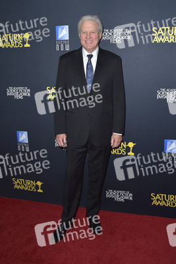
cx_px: 88
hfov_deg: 41.1
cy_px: 132
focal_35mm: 32
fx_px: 234
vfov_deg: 58.7
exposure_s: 1/250
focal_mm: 32
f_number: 6.3
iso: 250
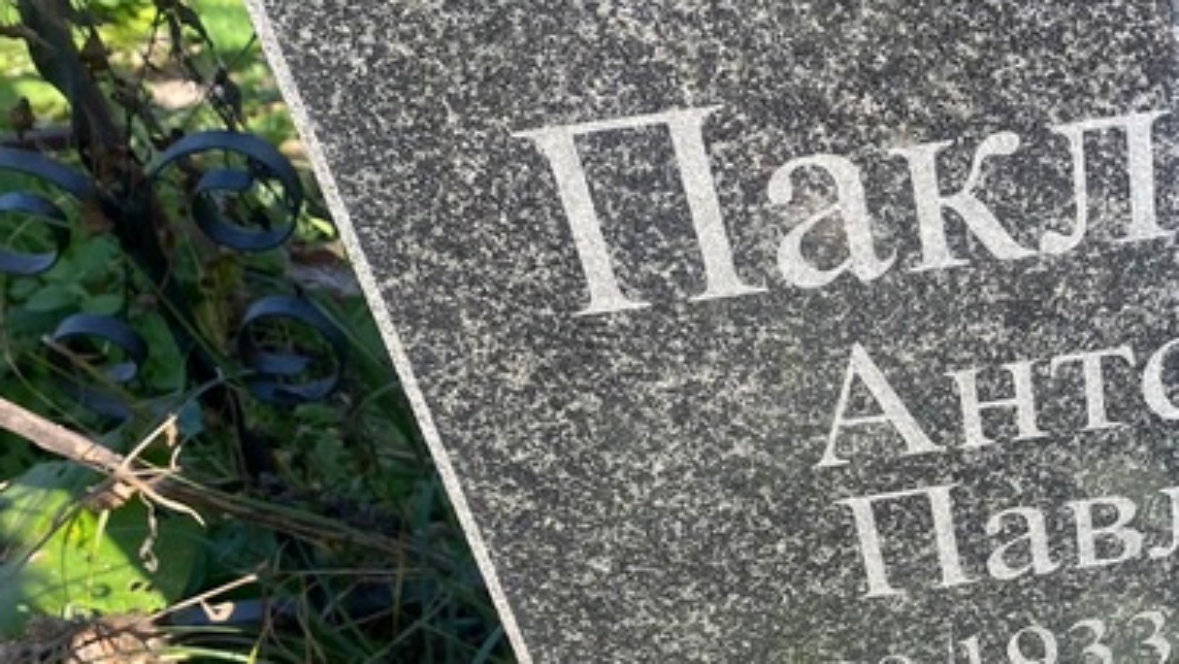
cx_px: 1039
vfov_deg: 21.1
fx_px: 1751
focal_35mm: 56
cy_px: 562
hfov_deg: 35.3
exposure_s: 1/702
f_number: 1.8
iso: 32
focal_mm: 4.25
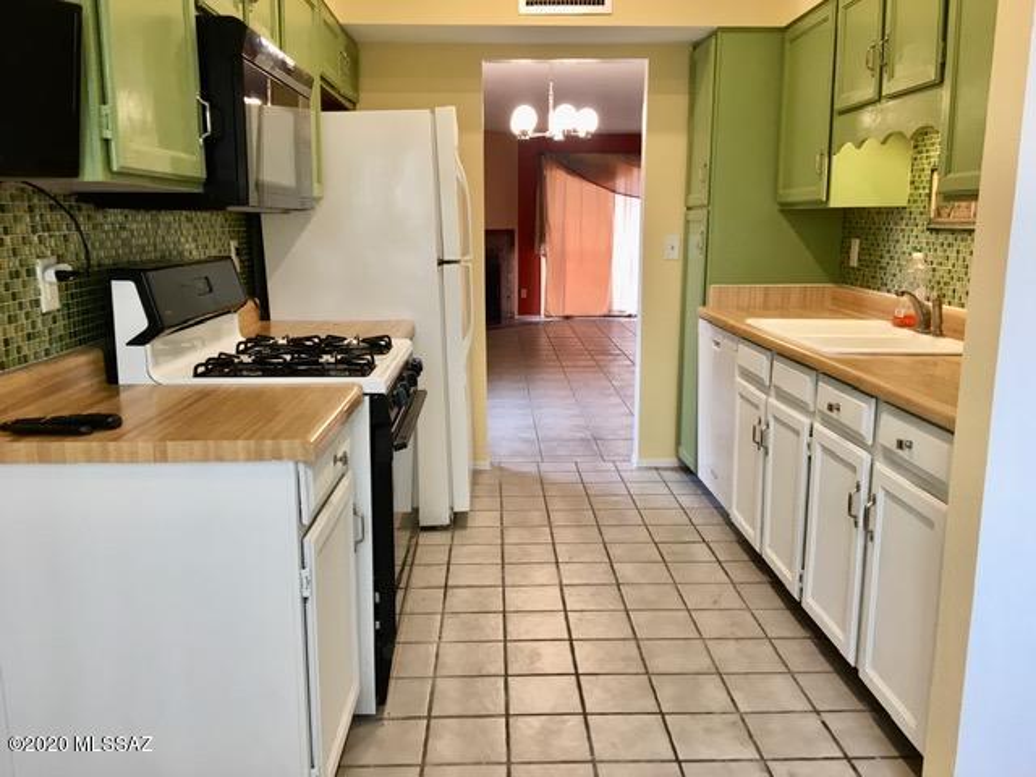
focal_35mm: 29
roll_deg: -0.1
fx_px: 868
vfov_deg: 48.2
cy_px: 388
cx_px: 518
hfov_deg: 61.7
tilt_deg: -10.7
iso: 64
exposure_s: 1/30
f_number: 2.2
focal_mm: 4.15
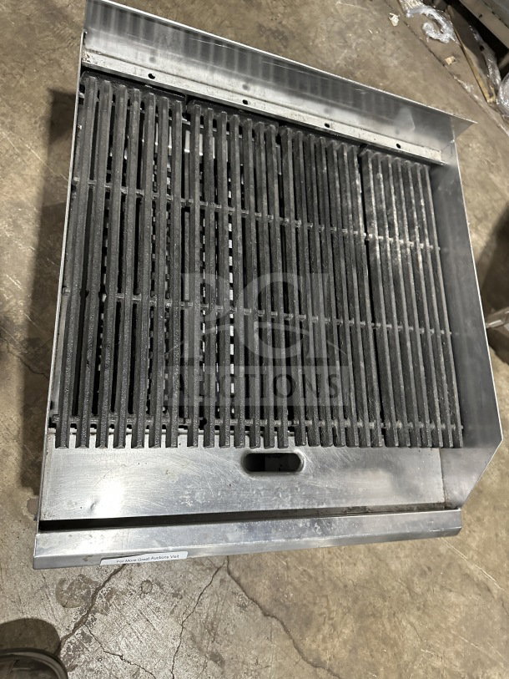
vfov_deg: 71.6
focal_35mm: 24
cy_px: 340
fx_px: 470
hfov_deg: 56.8
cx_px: 254
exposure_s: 1/60
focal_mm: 6.86
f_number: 1.78
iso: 500
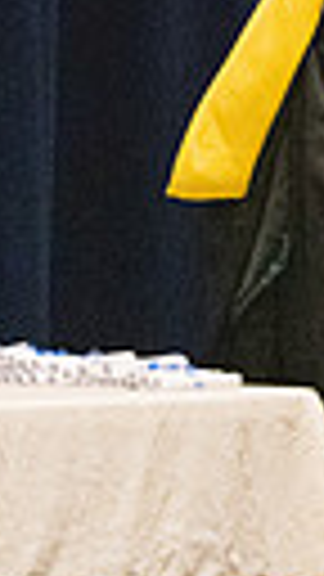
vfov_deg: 3.4
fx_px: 9744
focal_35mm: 638
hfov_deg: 1.9
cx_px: 457
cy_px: 248
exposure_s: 1/400
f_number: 3.2
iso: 10000
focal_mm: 116
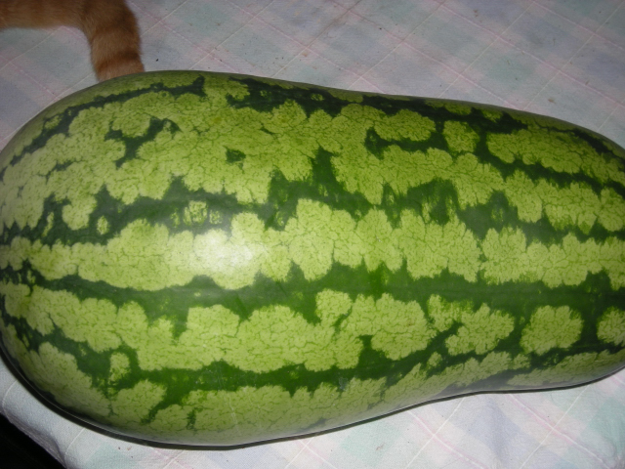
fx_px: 975
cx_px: 312
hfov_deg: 35.5
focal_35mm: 54
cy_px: 234
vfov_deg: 27.0
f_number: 6.7
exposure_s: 1/60
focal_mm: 8.8
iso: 50
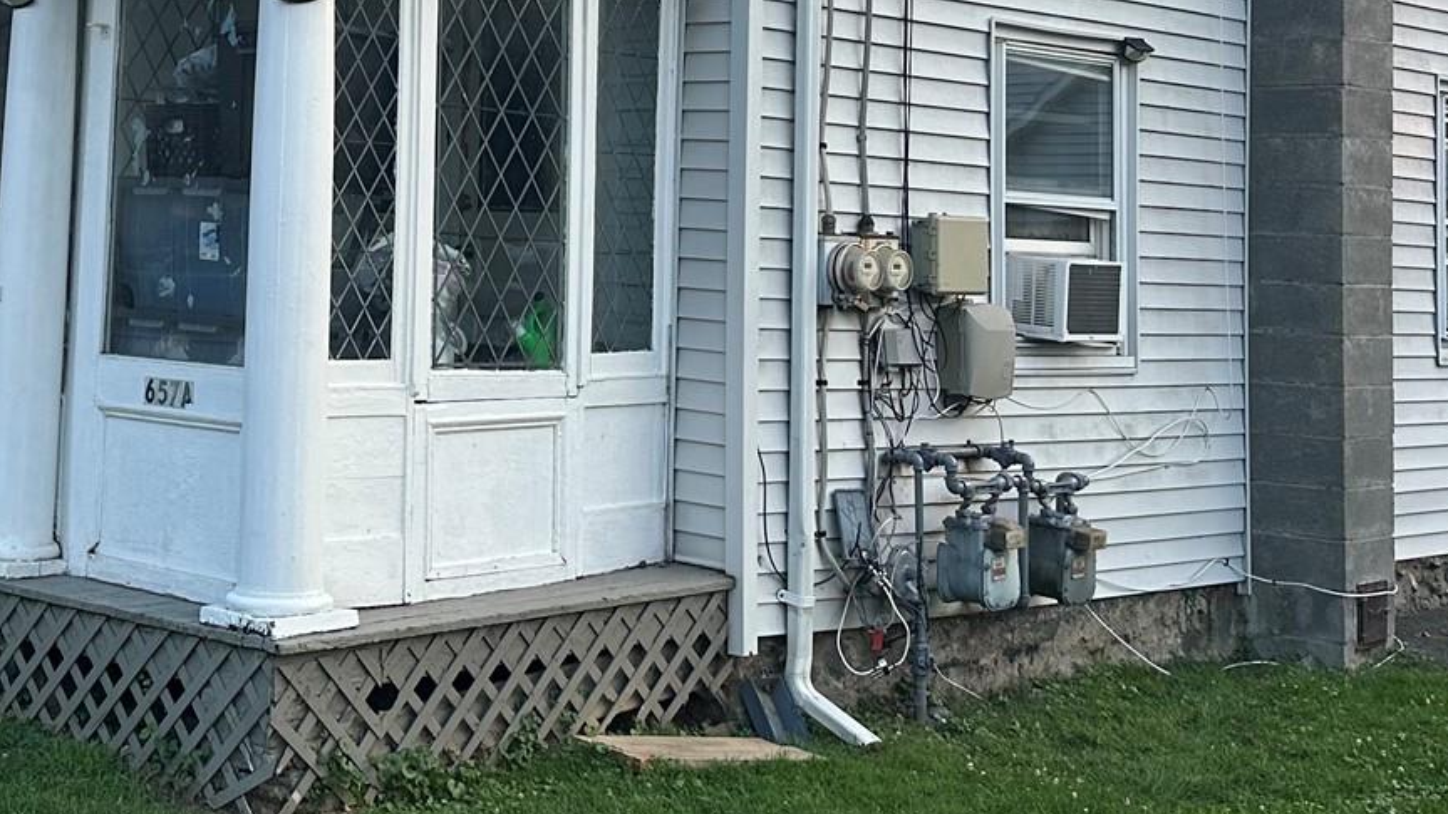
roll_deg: -2.3
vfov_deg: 18.9
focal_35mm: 62
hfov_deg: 32.9
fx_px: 2381
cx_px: 293
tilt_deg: +5.8
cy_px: -7
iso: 80
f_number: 1.78
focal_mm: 6.86
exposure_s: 1/646
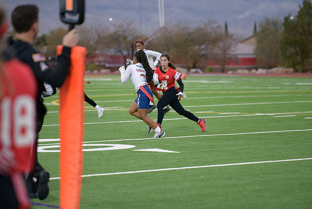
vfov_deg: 9.5
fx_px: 1257
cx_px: 156
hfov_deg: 14.2
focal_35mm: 145
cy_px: 104
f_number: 2.8
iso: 4000
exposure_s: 1/3200
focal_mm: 145
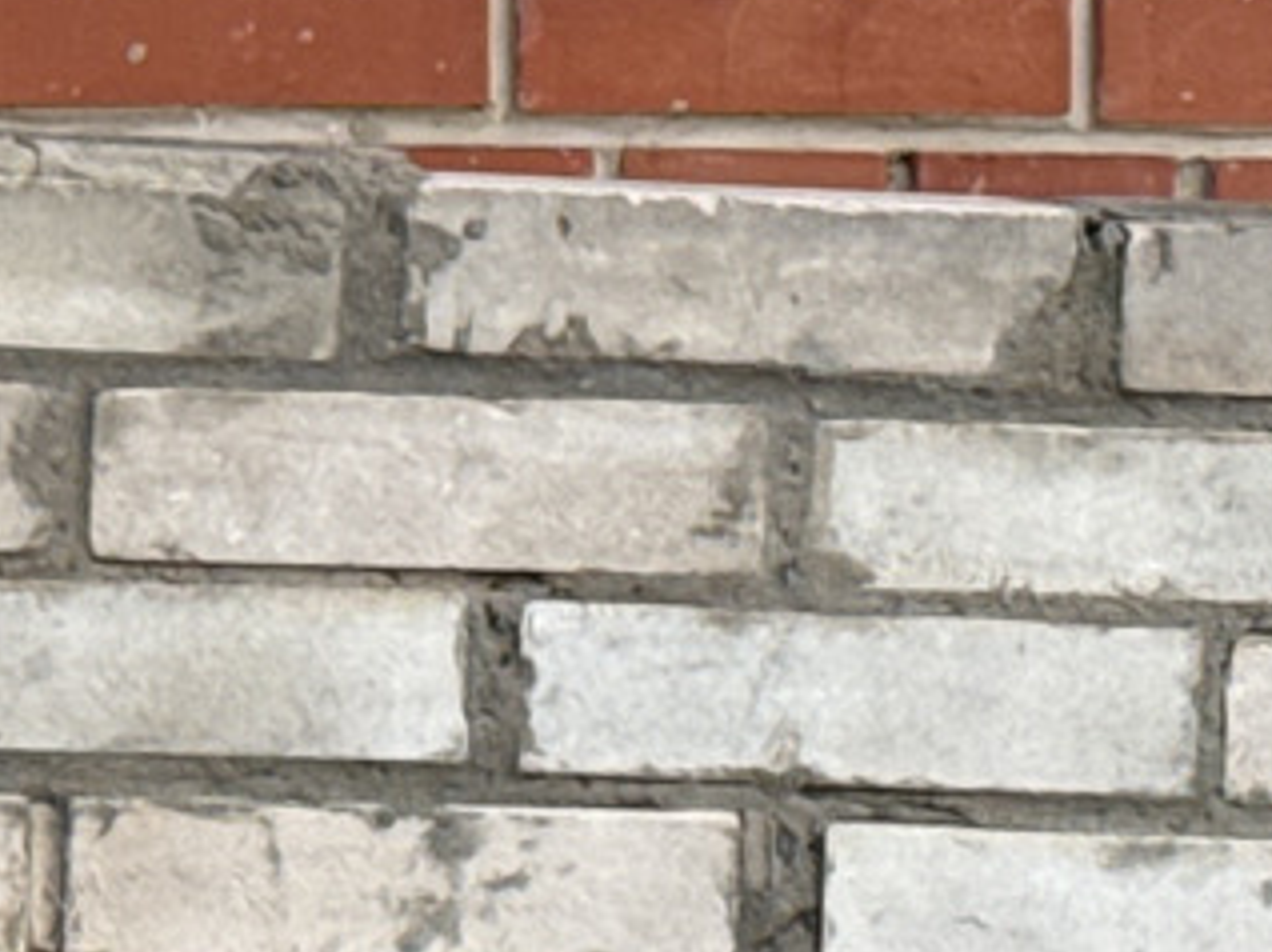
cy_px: 348
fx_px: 11089
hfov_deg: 6.4
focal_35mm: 302
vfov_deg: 4.9
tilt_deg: -2.0
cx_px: -1260
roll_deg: -0.3
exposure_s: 1/875
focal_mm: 6.76
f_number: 1.78
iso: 64
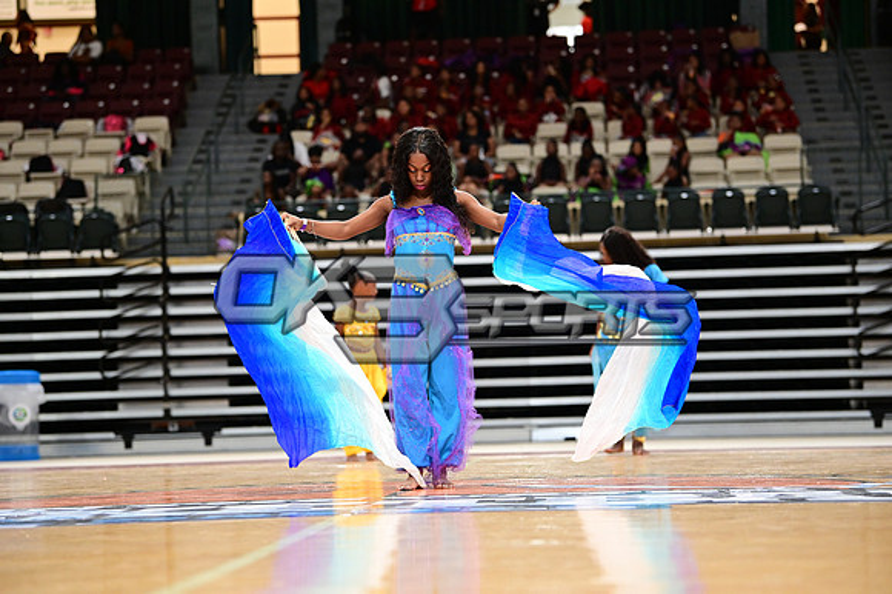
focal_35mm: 102
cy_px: 297
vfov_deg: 13.4
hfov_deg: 20.0
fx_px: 2526
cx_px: 446
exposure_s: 1/1000
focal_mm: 102
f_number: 3.2
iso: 6400
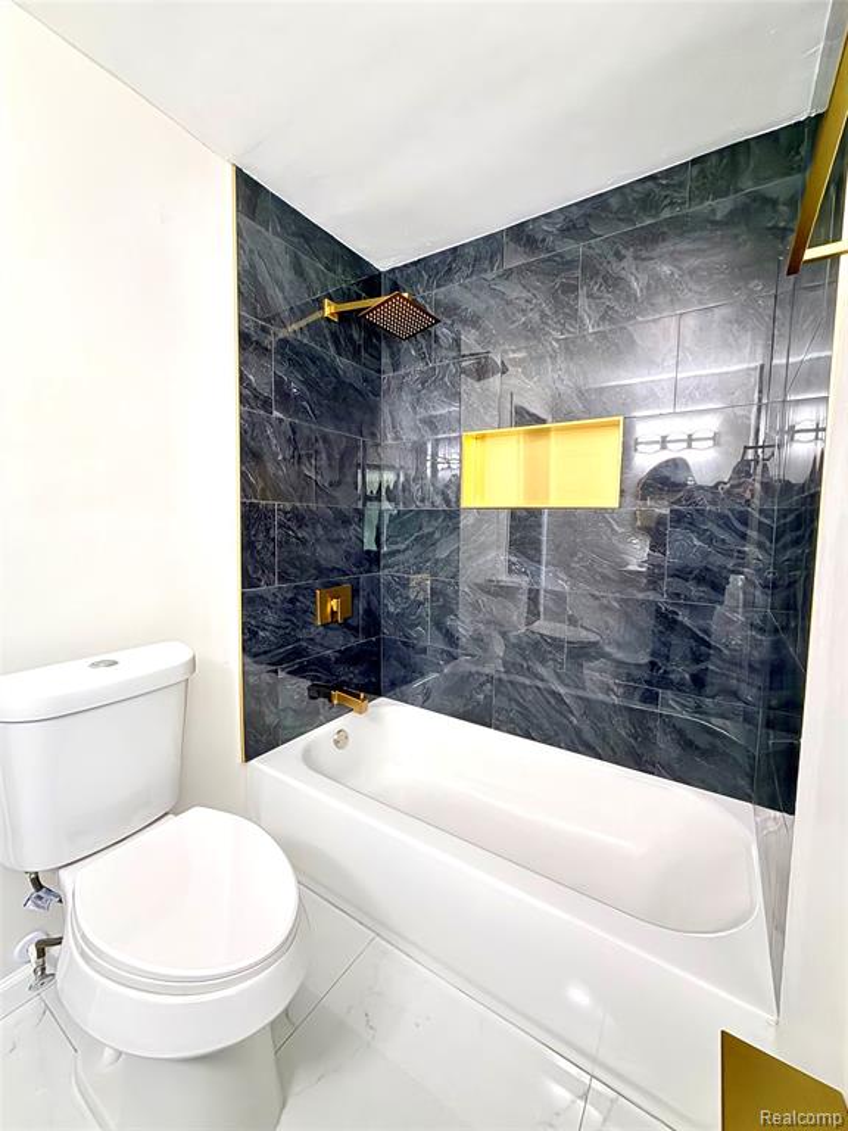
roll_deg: -1.6
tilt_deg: -4.8
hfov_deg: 85.7
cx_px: 424
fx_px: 457
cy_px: 566
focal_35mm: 14
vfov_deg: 102.1
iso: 640
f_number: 2.2
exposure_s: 1/40
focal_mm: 2.22
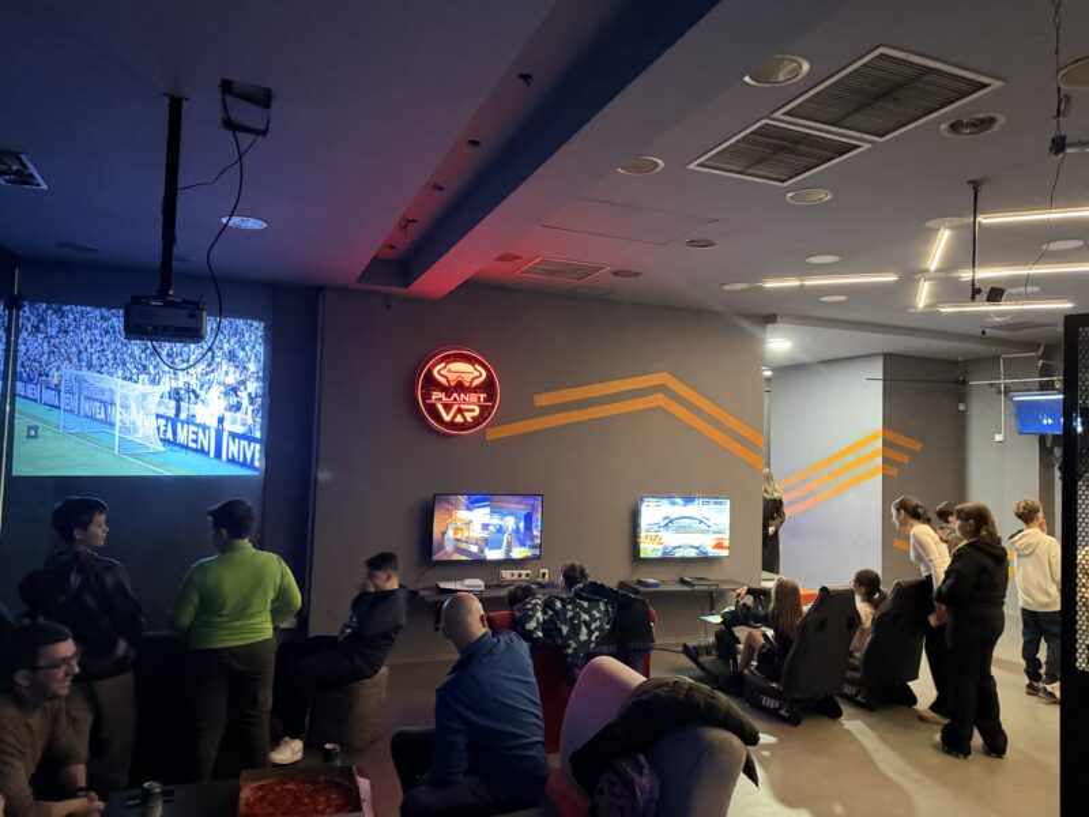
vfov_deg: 56.8
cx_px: 544
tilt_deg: +3.2
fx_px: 755
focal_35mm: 24
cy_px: 408
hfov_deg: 71.6
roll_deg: -1.9
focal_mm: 6.76
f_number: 1.78
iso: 1600
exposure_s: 1/30
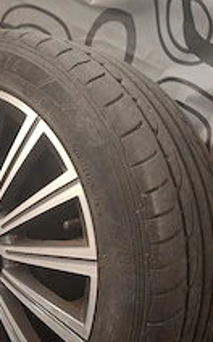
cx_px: 40
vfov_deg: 43.5
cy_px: 187
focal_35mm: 46
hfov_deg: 27.3
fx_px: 428
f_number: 1.8
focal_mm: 5.54
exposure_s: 1/25
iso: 500
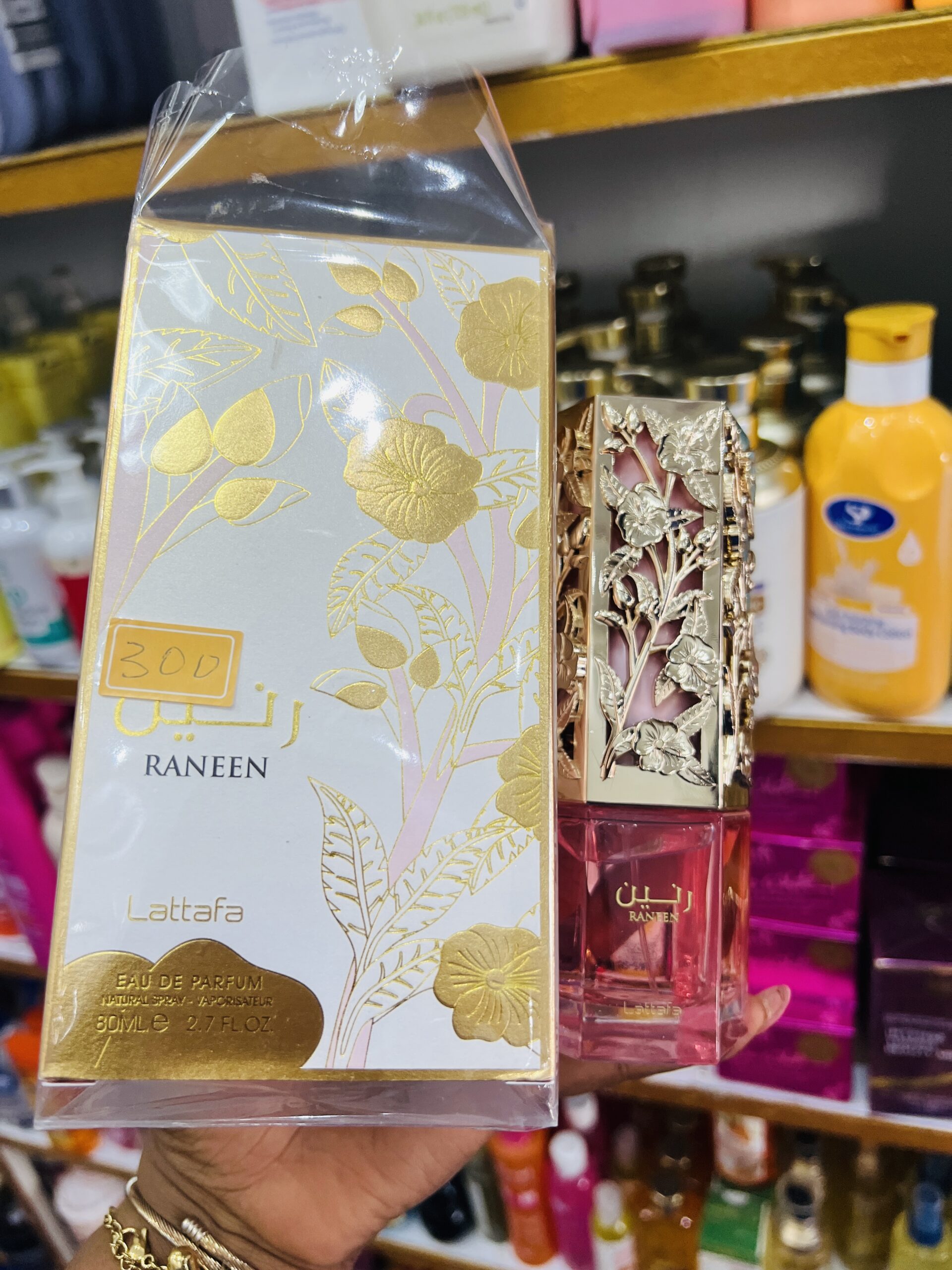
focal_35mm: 26
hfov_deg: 53.1
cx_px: 476
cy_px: 635
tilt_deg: -28.0
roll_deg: +8.3
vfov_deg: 67.3
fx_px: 953
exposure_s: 1/100
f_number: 1.5
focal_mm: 5.7
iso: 100
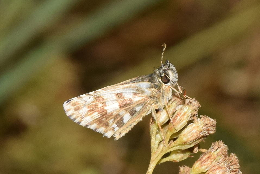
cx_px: 130
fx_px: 922
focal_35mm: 128
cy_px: 87
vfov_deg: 10.8
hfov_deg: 16.1
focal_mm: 85
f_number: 13
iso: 400
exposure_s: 1/160
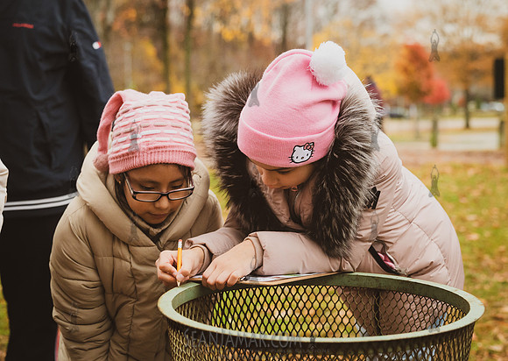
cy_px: 184
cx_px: 277
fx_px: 906
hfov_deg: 31.3
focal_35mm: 63
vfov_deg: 22.5
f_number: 4
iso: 4000
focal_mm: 59
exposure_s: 1/640
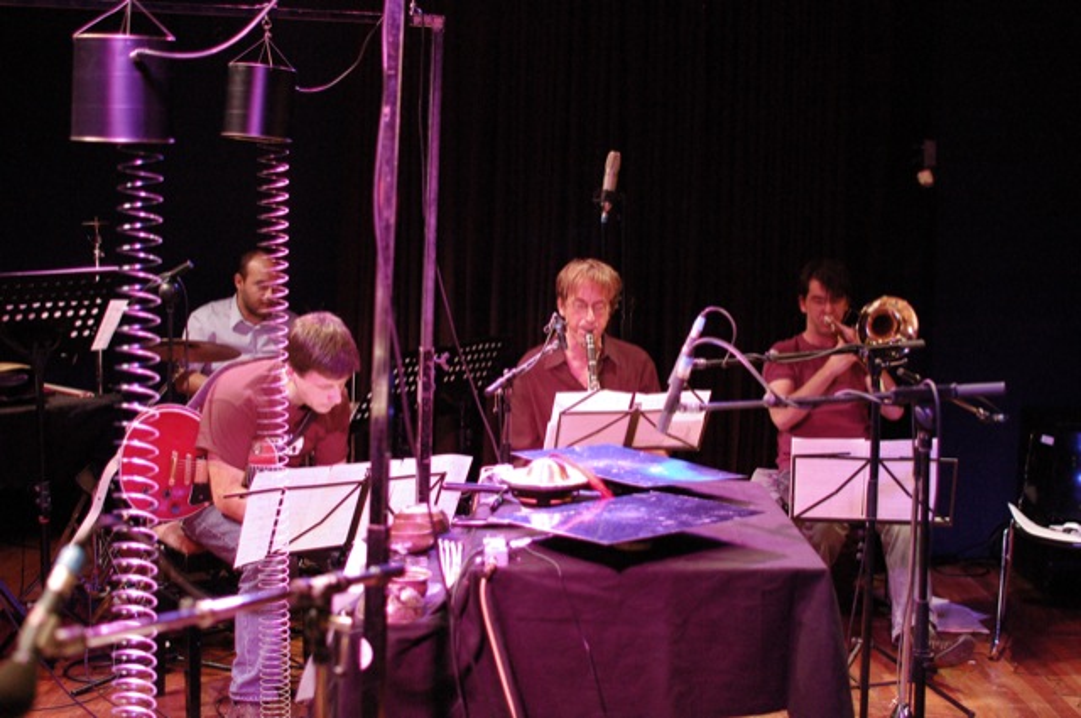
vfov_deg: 25.7
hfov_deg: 37.9
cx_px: 540
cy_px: 359
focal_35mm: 52
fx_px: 1574
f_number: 3.2
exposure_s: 1/30
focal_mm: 35
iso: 1600
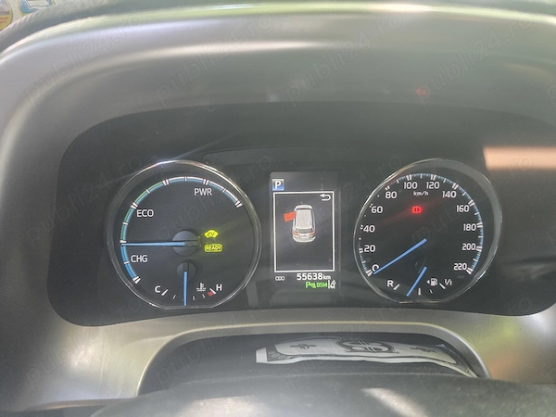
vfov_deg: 58.9
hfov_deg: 73.9
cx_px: 278
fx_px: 369
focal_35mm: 23
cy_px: 208
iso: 640
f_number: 1.7
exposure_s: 1/100
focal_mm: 6.3
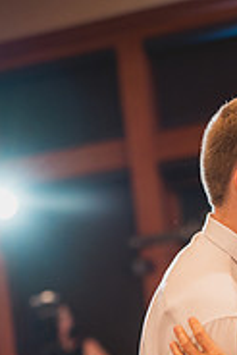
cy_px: 340
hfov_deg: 11.2
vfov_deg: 16.5
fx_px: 1202
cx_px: 210
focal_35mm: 122
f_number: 1.4
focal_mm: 50
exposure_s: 1/400
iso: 1250
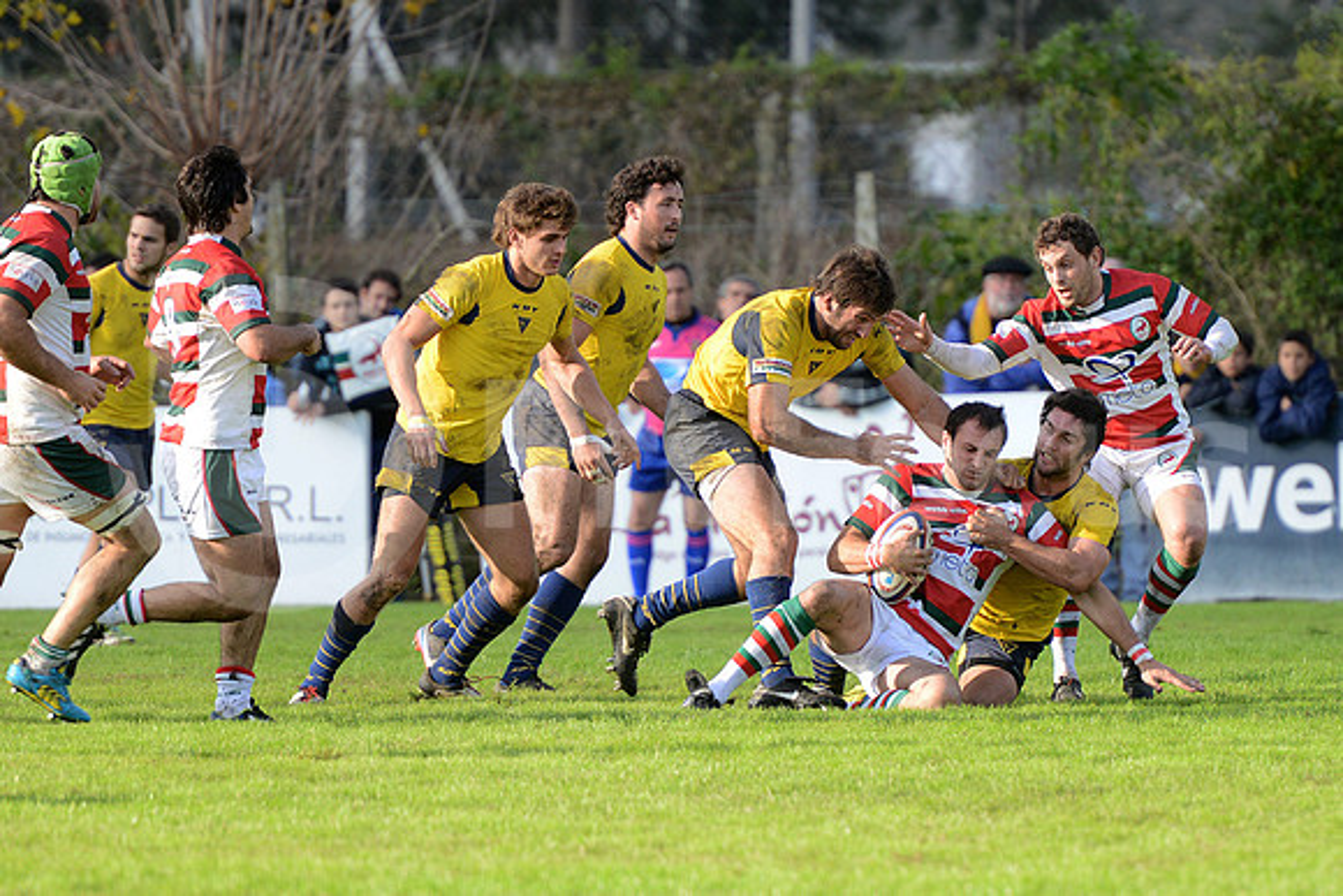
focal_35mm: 280
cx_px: 672
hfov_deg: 7.4
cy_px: 448
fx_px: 10448
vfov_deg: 4.9
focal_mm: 280
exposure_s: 1/800
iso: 640
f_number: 4
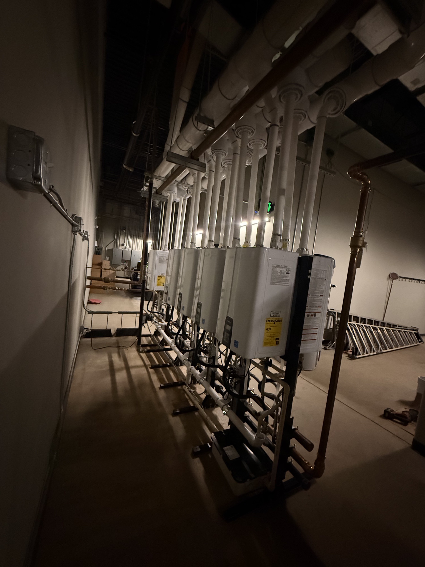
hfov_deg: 85.7
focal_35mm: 14
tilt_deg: -3.6
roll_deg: -7.5
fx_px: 229
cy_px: 284
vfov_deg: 102.1
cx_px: 212
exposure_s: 1/33
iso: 1600
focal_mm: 2.22
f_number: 2.2
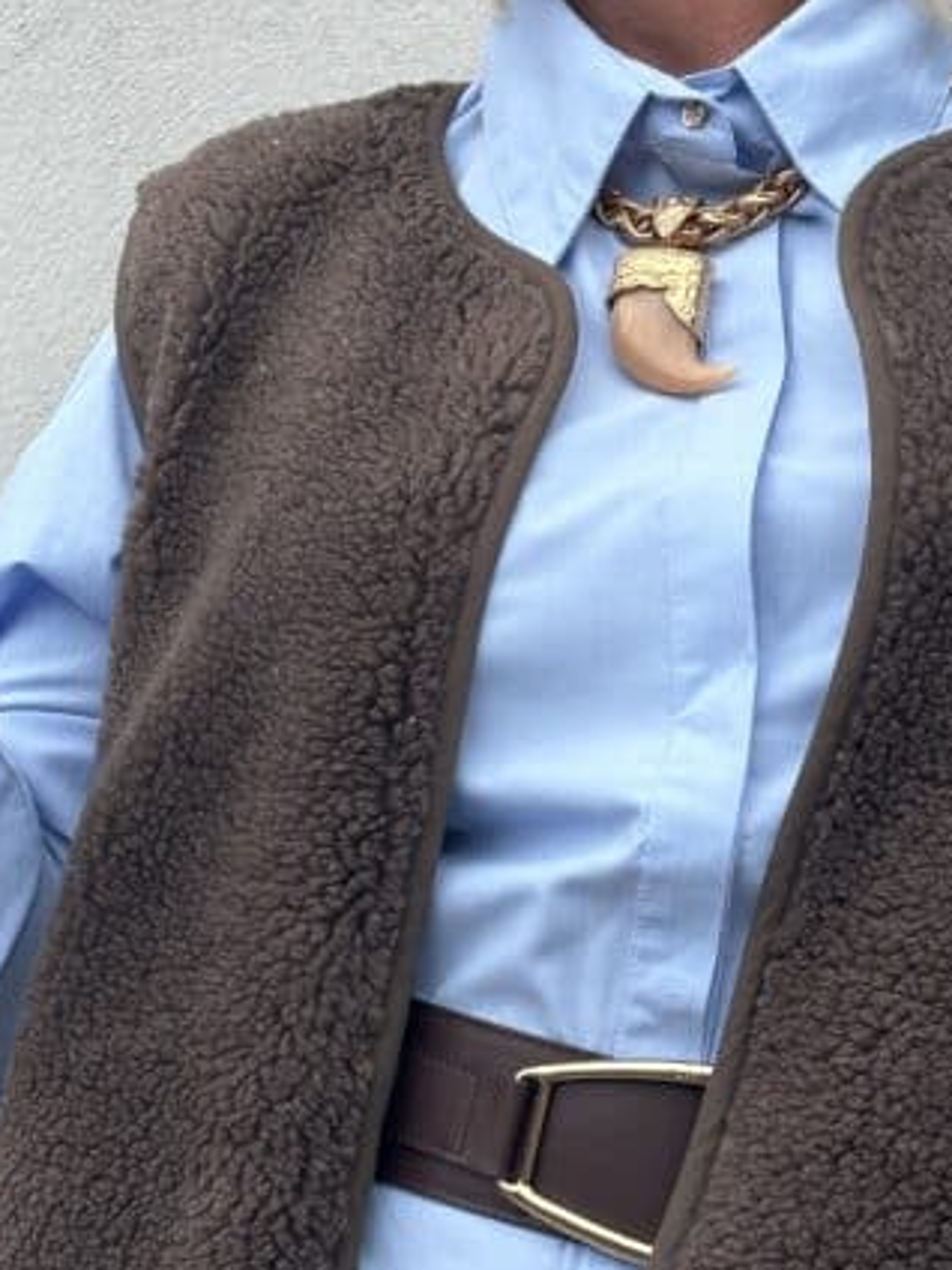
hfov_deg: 12.8
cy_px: 620
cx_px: 638
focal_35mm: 116
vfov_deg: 17.0
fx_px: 4254
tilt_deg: +3.7
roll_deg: -0.4
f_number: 1.78
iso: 64
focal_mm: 6.86
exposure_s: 1/685
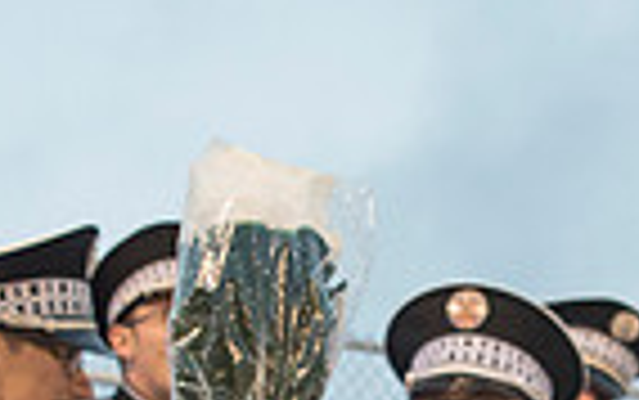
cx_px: 486
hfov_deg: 20.6
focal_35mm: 100
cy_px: 735
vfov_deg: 12.0
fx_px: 1743
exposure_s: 1/320
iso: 2000
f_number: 3.2
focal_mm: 24
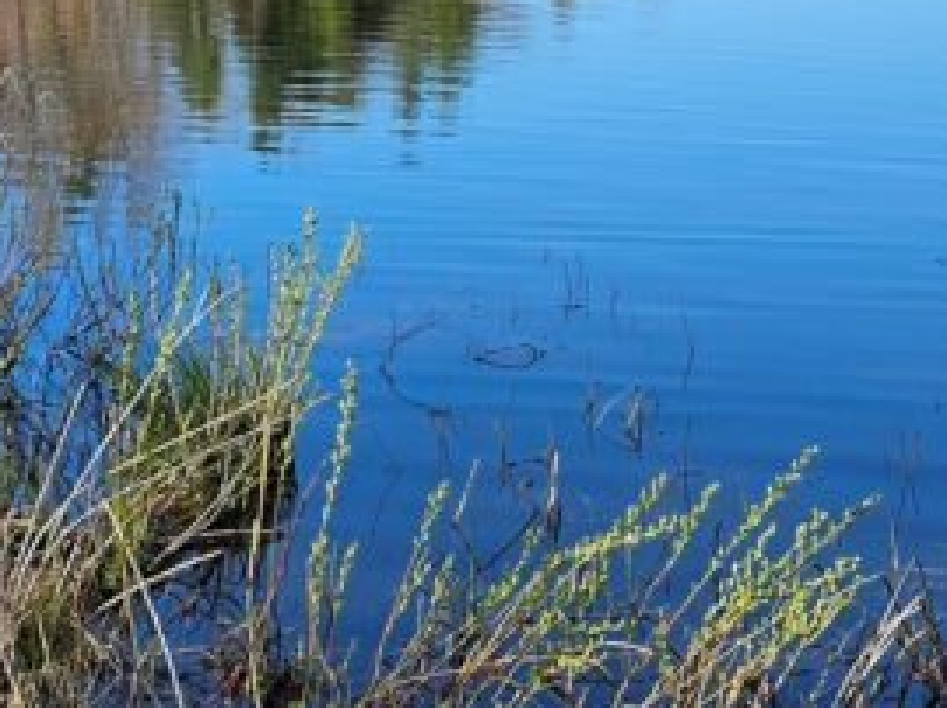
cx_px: 314
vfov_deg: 16.1
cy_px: 151
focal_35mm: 91
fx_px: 2487
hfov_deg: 21.5
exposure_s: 1/522
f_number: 1.7
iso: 10
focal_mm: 6.3
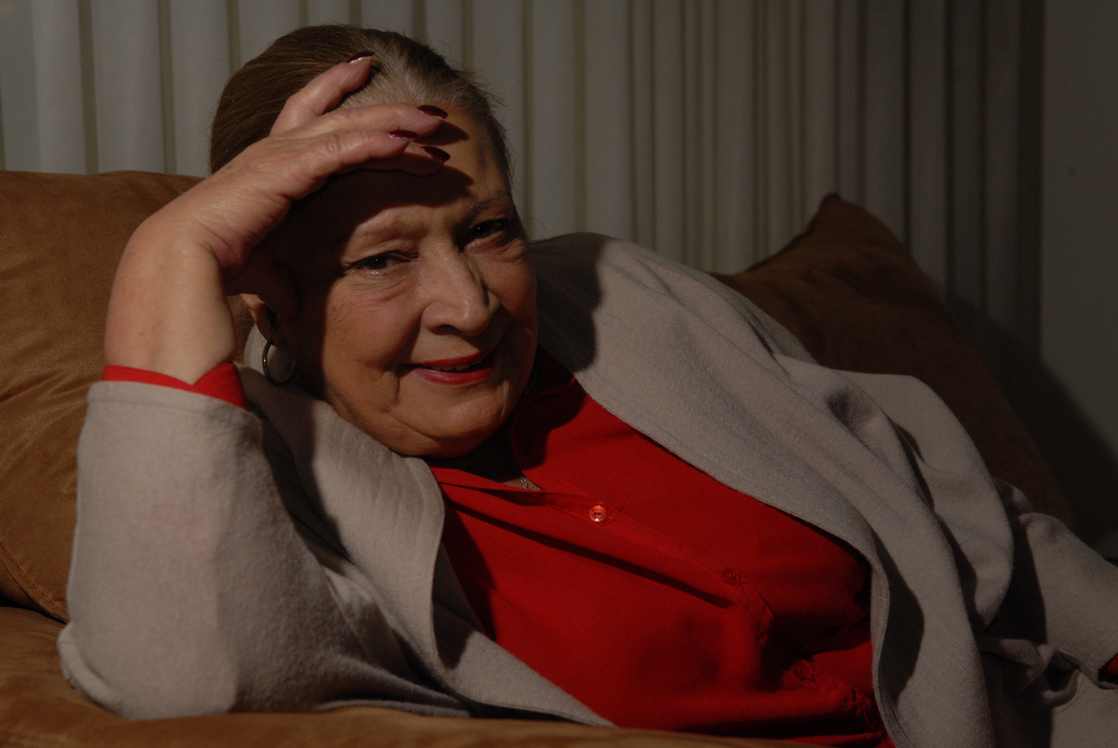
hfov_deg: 35.0
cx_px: 559
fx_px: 1772
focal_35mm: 57
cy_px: 374
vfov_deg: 23.8
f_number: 5.6
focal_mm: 38
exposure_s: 1/100
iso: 320
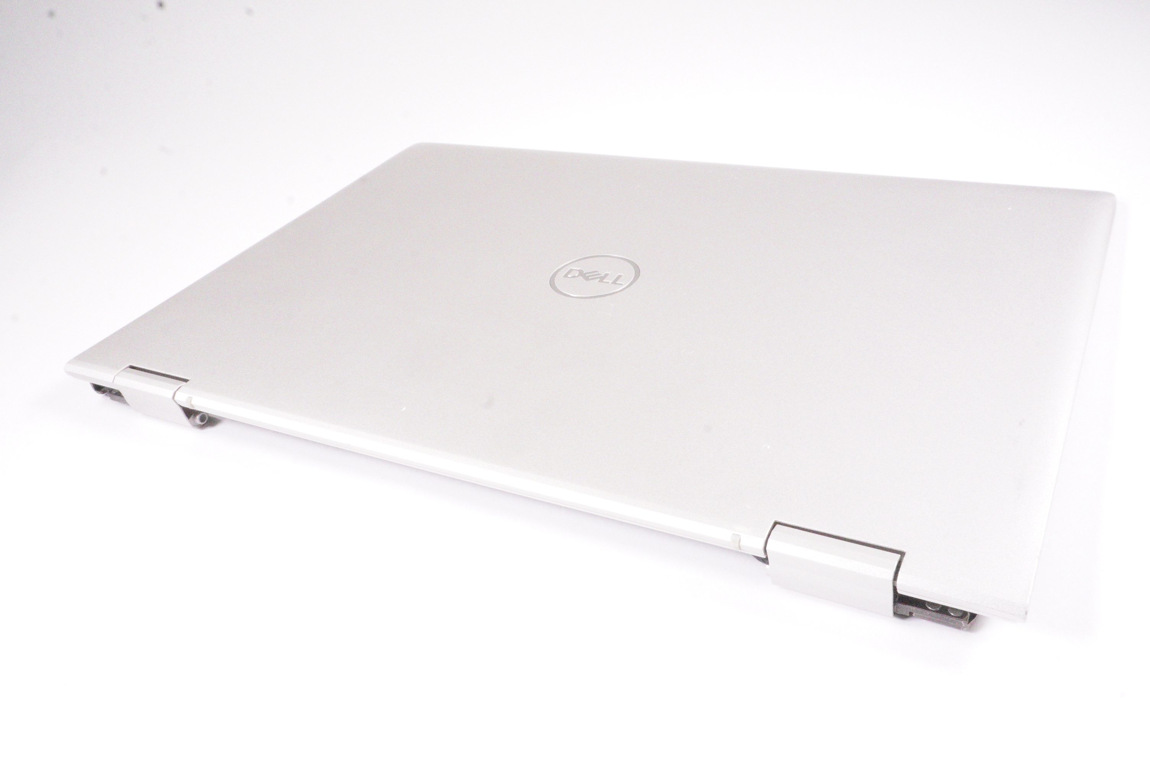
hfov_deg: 62.0
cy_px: 382
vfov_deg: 43.5
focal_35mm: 30
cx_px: 575
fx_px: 957
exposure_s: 1/250
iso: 12800
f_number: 22
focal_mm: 20
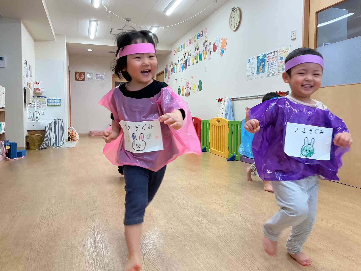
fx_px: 302
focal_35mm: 29
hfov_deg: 61.7
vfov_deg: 48.2
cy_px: 136
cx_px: 180
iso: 40
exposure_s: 1/120
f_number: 1.8
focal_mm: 3
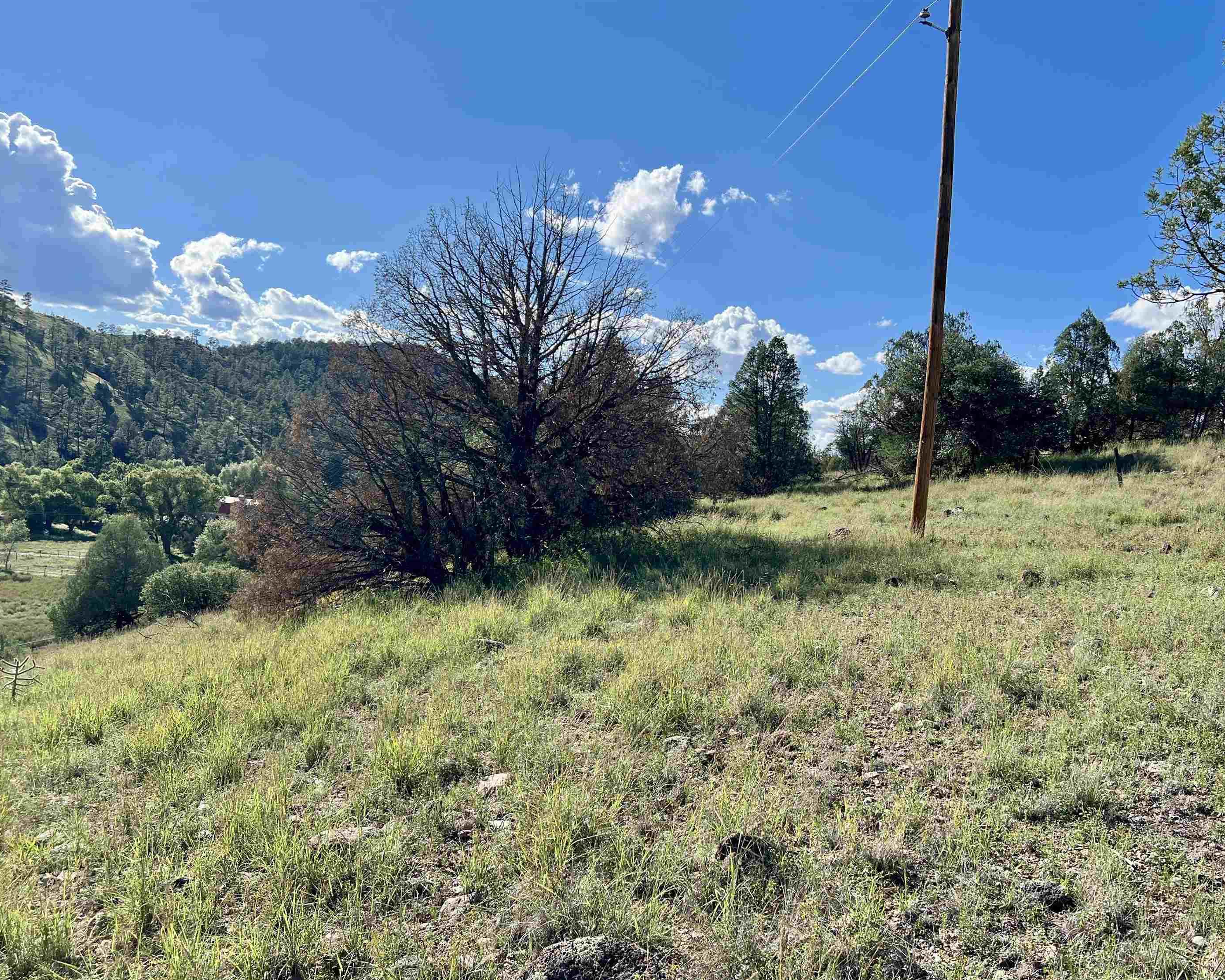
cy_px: 506
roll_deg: -4.6
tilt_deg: -1.1
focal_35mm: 28
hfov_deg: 62.1
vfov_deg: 51.5
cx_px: 659
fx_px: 1015
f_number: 1.5
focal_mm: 5.7
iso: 50
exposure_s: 1/3968
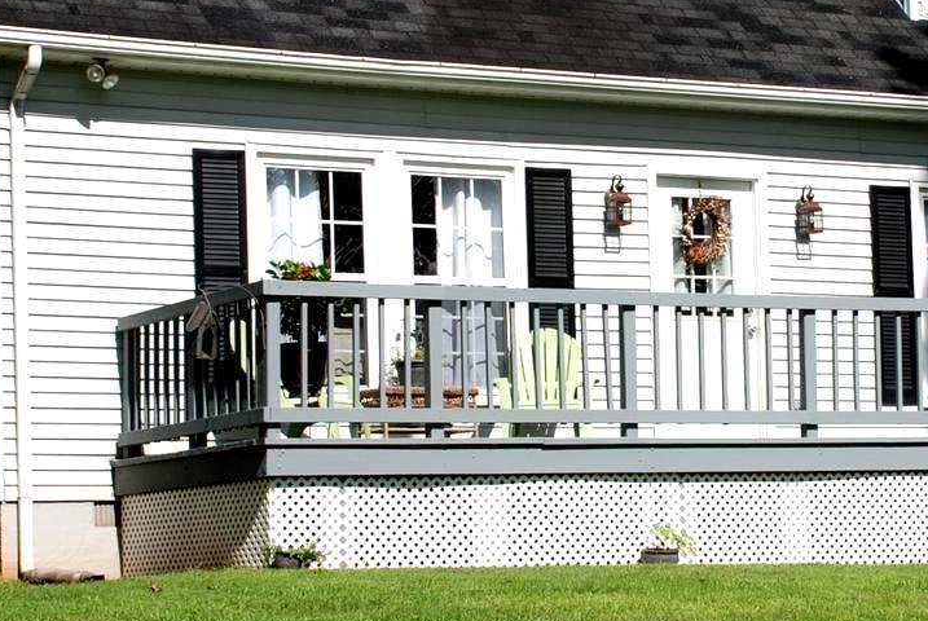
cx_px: 731
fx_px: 3097
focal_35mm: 120
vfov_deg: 11.5
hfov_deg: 16.9
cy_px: 314
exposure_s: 1/250
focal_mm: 28
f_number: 8
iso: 100
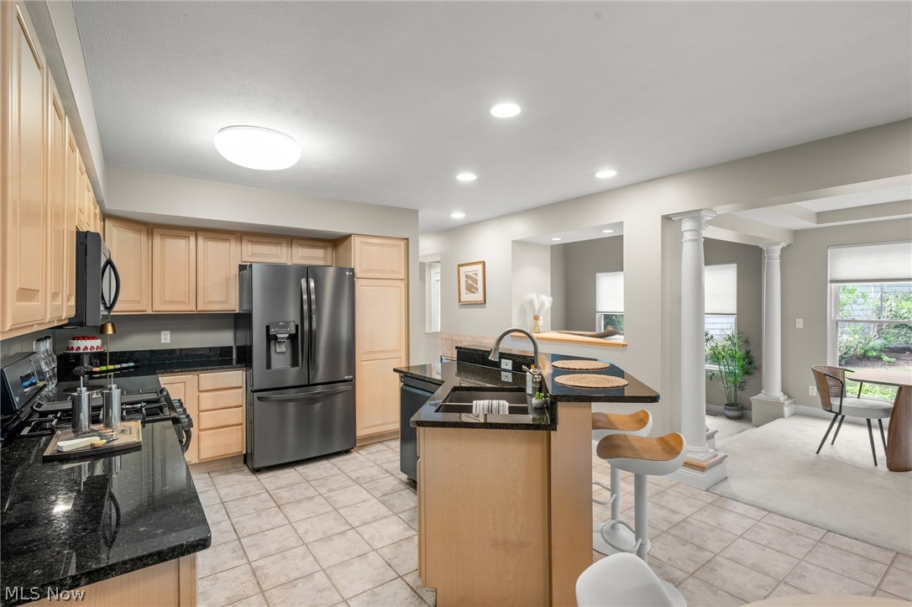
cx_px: 456
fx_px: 405
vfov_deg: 73.7
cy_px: 304
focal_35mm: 16
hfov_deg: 96.8
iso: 250
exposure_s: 1/2
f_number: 9
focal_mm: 16
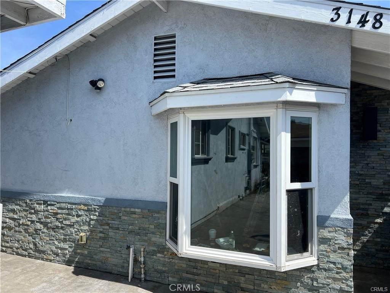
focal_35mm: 26
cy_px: 146
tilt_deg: +1.2
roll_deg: -0.3
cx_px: 195
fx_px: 293
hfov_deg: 67.3
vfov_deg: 53.1
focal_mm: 5.7
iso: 50
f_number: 1.5
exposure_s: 1/3571
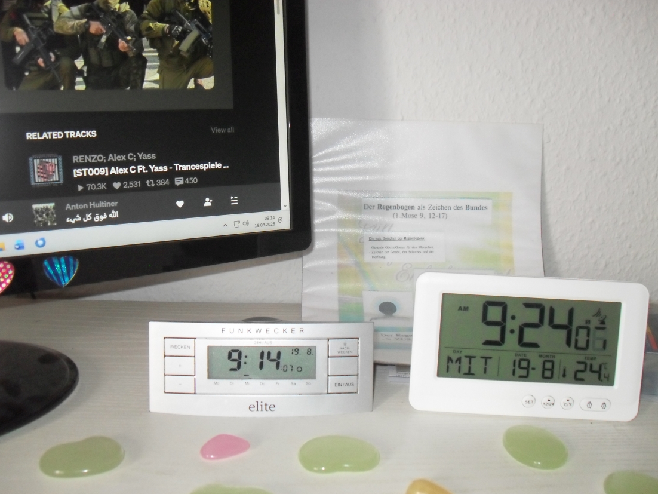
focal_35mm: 36
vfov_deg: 39.7
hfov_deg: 51.3
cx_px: 337
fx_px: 684
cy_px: 250
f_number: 2.8
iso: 320
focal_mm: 6.2
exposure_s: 1/45
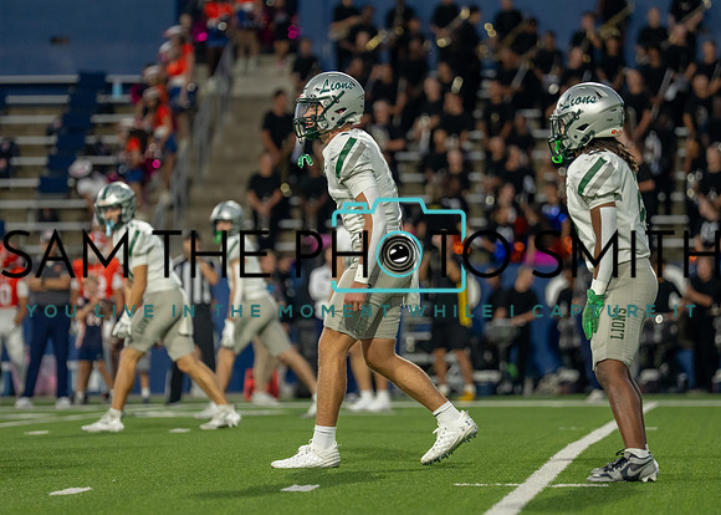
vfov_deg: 5.6
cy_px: 245
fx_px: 5251
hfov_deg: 7.9
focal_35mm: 256
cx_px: 366
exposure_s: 1/1600
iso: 2000
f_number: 2.8
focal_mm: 175
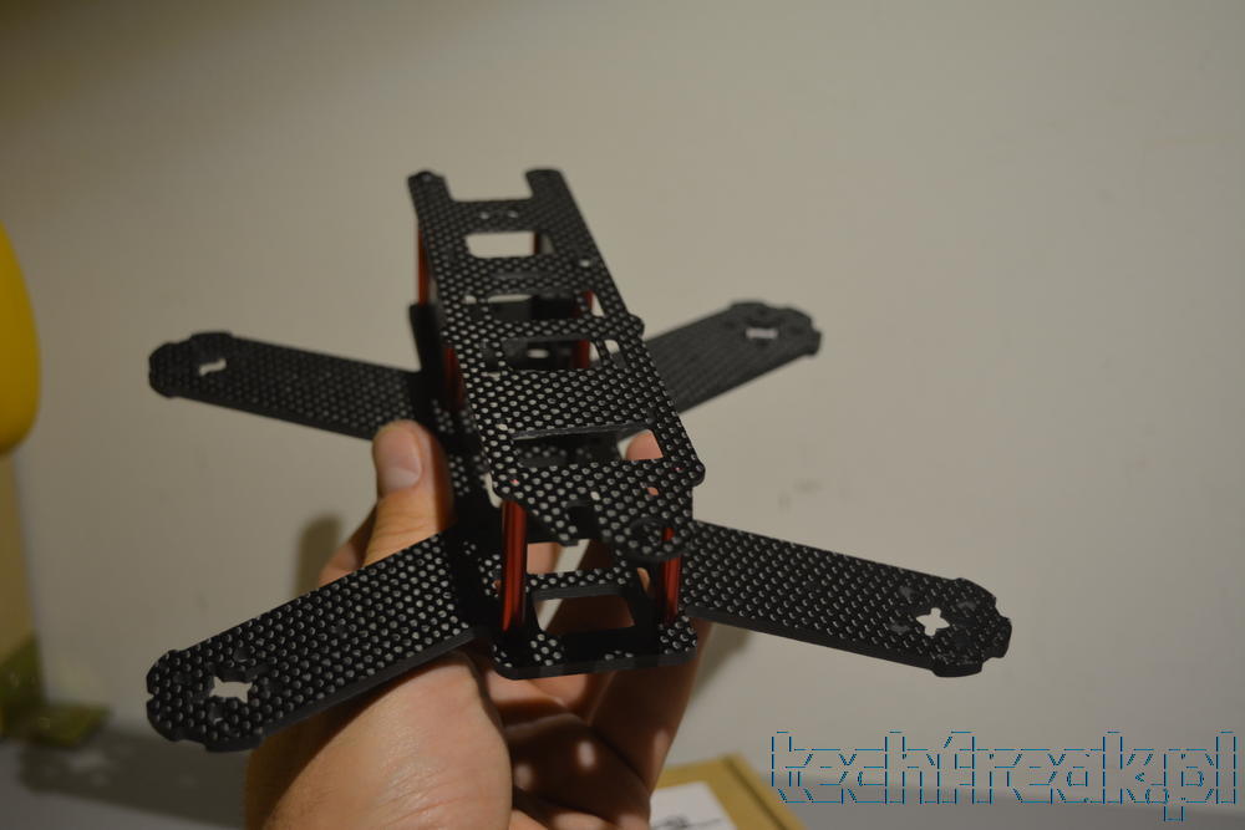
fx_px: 1816
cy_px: 415
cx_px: 622
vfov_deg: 25.8
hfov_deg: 37.8
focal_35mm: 52
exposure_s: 1/80
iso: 400
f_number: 4.5
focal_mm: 35
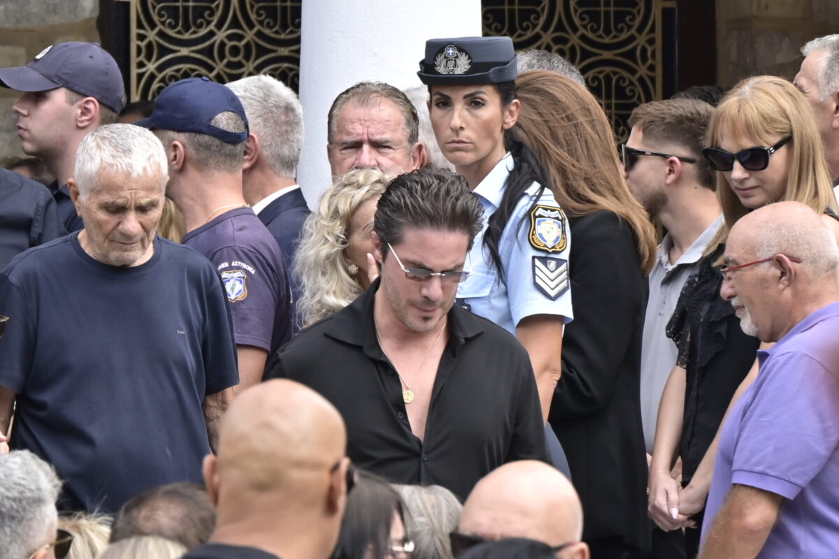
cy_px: 280
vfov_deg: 6.9
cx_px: 420
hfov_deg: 10.3
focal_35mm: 200
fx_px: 4661
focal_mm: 200
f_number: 8
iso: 1000
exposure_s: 1/640
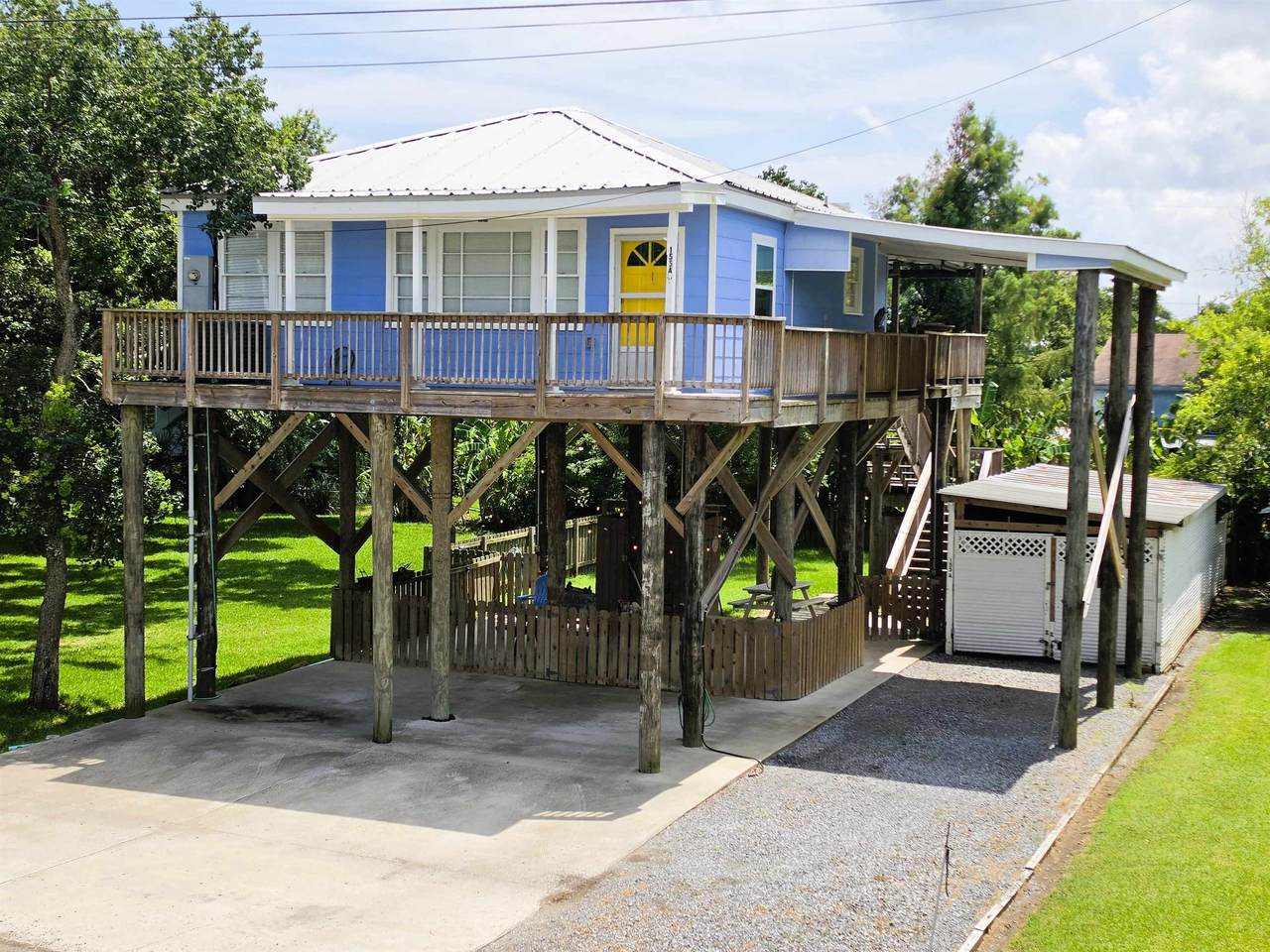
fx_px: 1761
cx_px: 635
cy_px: 476
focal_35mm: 48
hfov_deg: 39.7
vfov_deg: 30.3
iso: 32
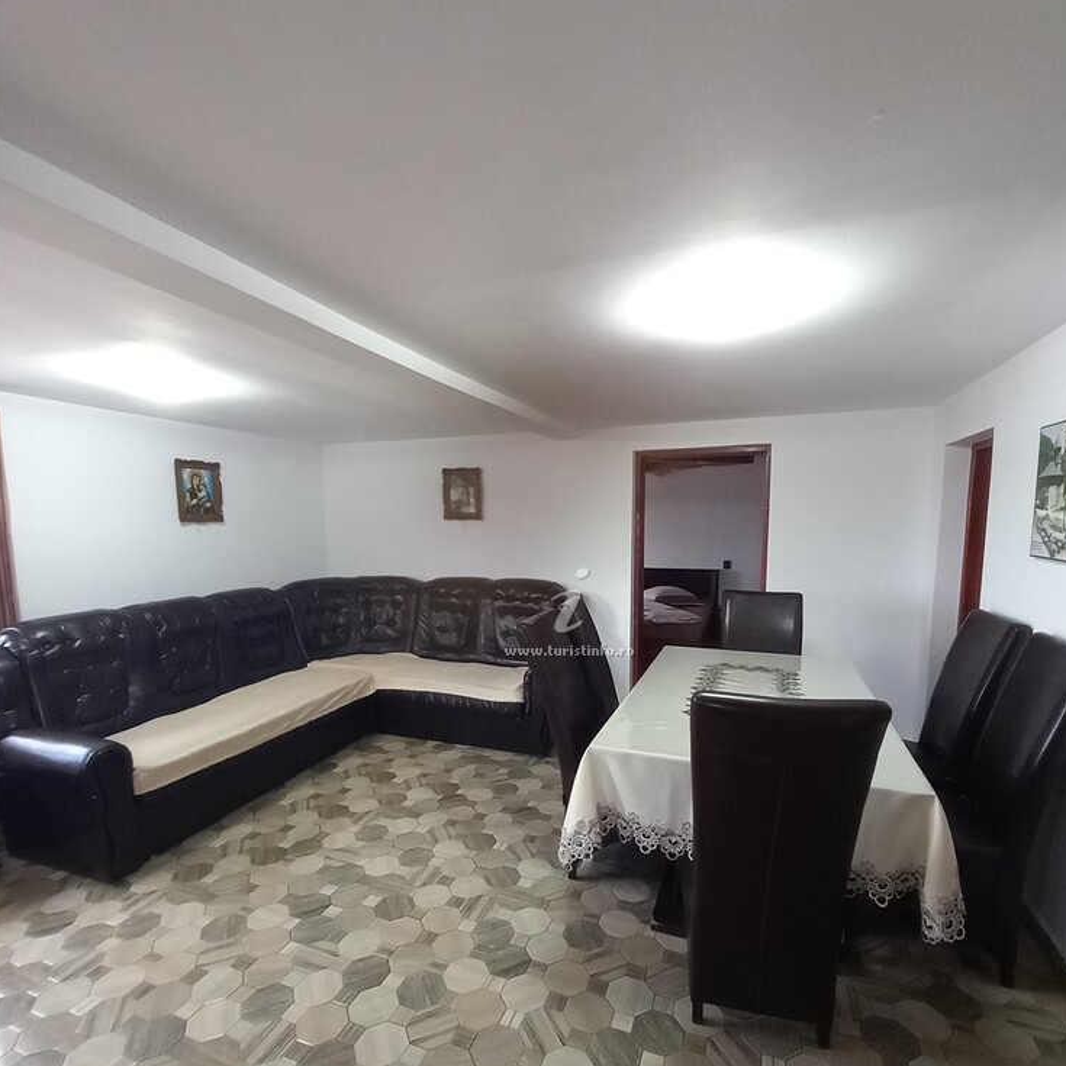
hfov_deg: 87.4
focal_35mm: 16
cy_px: 592
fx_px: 557
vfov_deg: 87.1
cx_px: 551
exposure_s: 1/30
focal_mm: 1.13
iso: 160
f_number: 2.2
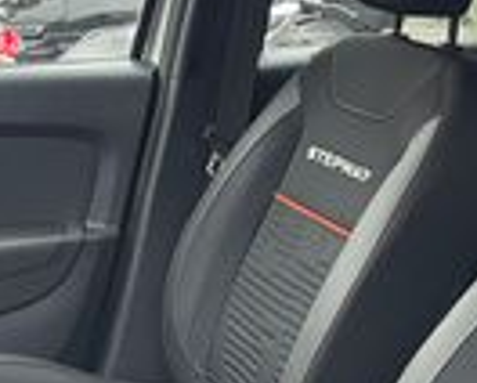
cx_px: 260
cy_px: 372
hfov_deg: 21.9
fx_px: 1230
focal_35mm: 87
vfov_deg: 17.3
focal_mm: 5.1
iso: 250
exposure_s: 1/60
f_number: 1.6
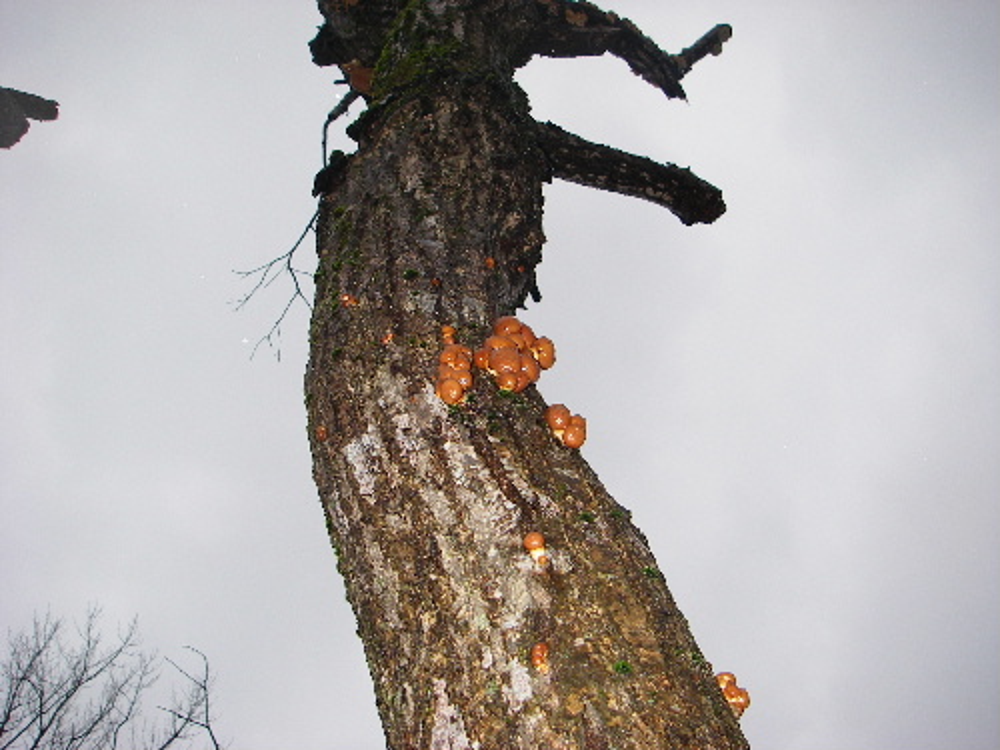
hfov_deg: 49.0
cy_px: 375
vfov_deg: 37.7
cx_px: 500
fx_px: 1098
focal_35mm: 38
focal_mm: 6.3
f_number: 3.3
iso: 64
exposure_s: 1/160
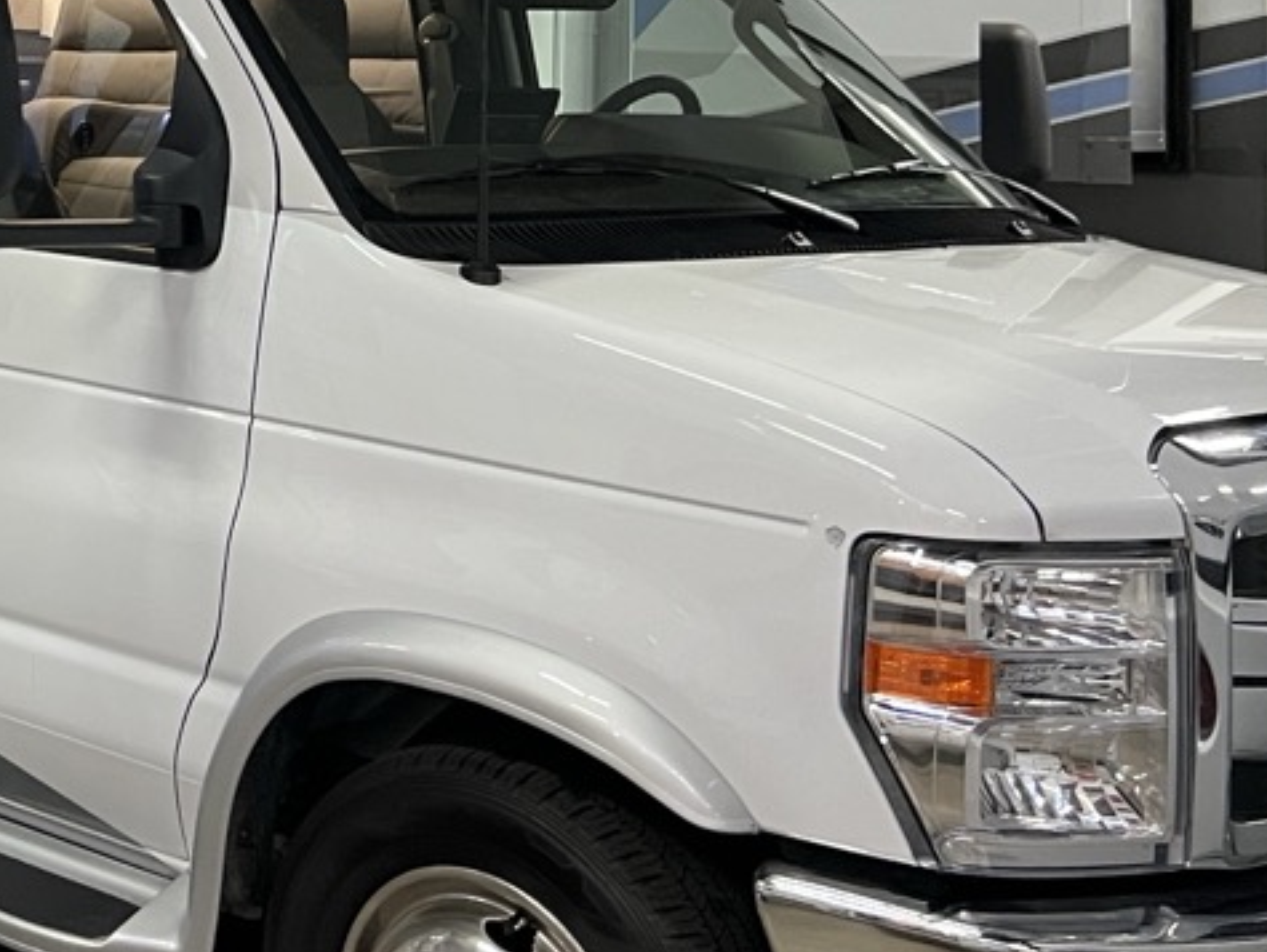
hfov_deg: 25.2
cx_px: -229
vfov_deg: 20.4
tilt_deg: -0.3
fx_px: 2564
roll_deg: -2.1
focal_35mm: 70
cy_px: 13
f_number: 1.5
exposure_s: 1/60
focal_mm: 5.7
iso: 320
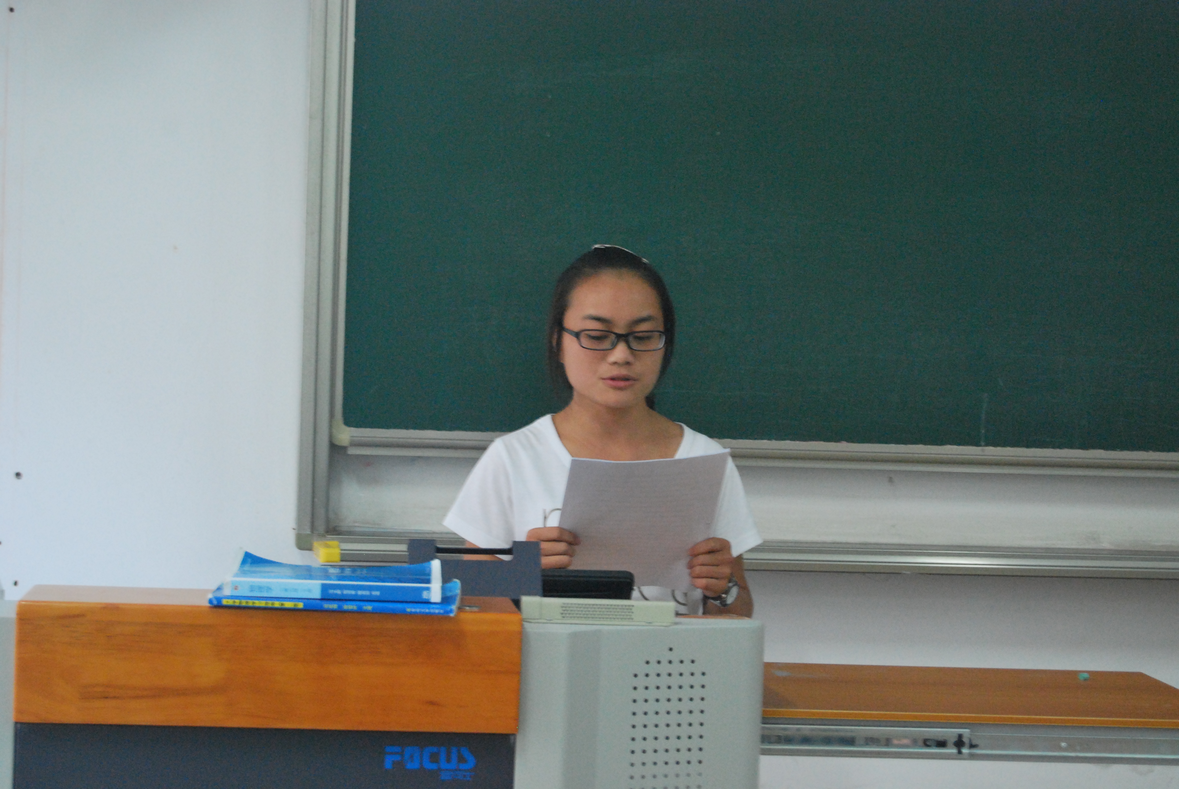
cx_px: 590
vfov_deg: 16.6
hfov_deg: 24.6
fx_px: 2705
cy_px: 394
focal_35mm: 82
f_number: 5.6
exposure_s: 1/30
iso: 1400
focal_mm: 55
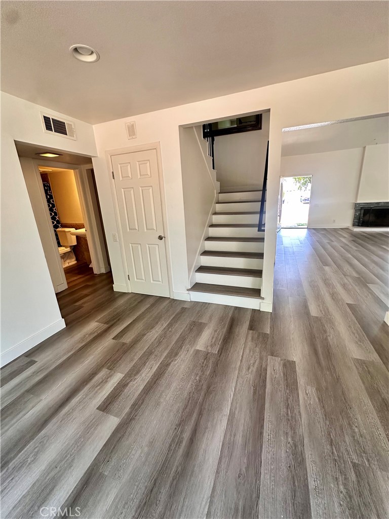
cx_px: 194
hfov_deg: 85.7
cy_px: 260
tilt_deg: -16.8
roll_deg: +2.2
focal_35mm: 14
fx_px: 210
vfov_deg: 102.1
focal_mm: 2.22
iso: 160
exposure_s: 1/99
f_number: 2.2
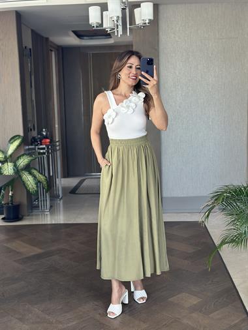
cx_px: 124
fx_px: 458
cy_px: 165
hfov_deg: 30.3
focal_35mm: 48
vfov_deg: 39.6
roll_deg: +2.0
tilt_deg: -17.1
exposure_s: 1/80
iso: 125
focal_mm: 6.86
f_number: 1.78
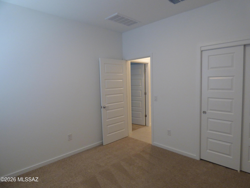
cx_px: 125
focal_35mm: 20
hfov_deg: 81.7
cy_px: 94
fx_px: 144
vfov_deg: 66.0
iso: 320
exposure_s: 1/60
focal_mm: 3.58
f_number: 2.8
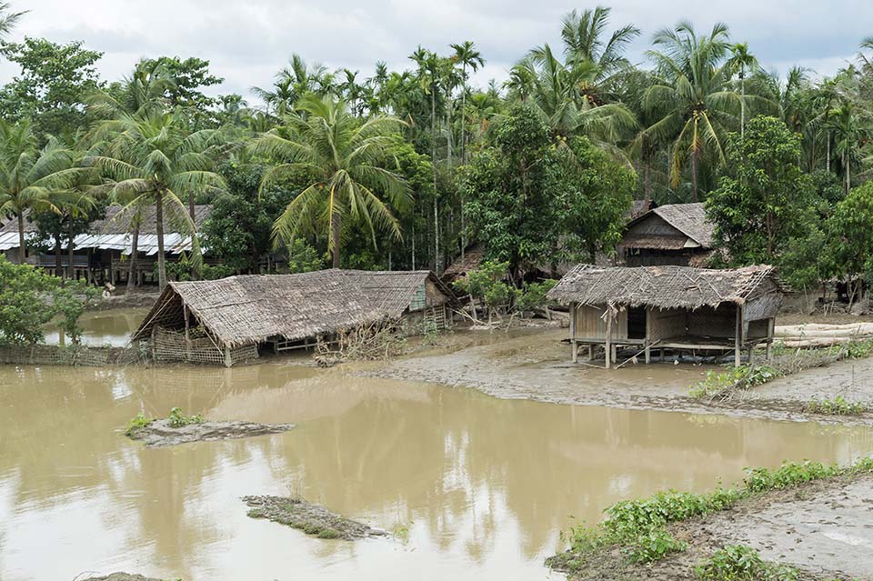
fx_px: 1357
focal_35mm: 56
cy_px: 290
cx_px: 436
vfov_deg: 24.2
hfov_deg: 35.7
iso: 1000
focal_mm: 56
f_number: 14
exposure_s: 1/320
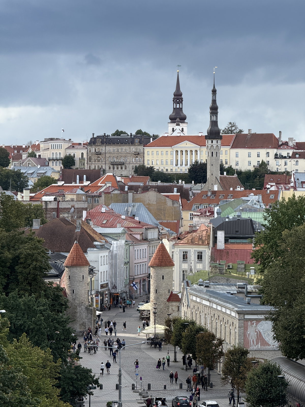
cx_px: 152
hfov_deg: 12.3
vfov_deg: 16.4
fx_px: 1410
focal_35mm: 120
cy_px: 204
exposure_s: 1/655
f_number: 2.8
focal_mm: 15.66
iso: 64
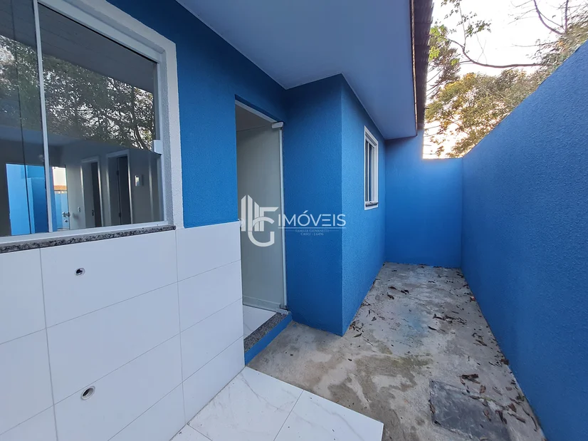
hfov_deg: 106.2
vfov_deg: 89.9
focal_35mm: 13
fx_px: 221
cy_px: 220
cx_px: 294
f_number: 2.2
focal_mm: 1.74
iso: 64
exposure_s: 1/60
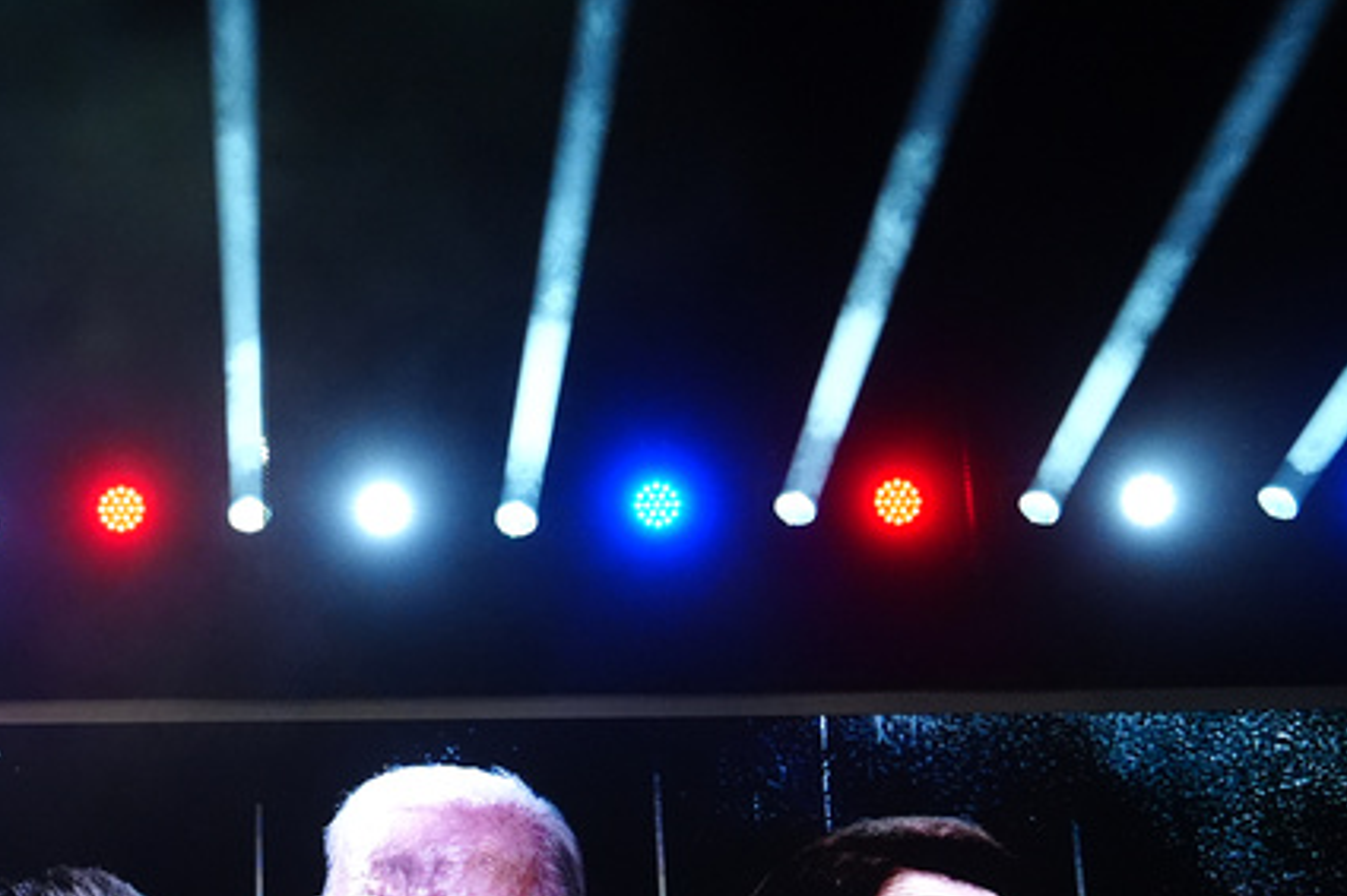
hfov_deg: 21.4
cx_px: 235
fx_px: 3516
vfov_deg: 14.5
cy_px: 453
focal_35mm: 94
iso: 4000
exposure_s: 1/500
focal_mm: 39
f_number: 2.8
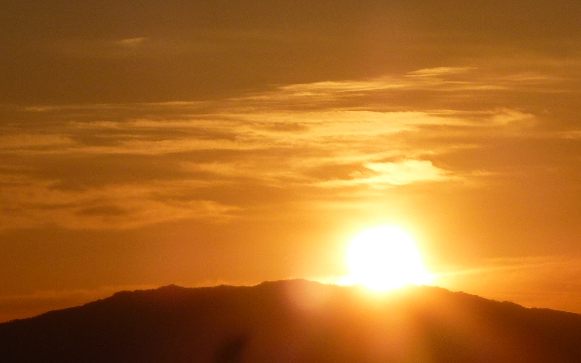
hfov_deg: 8.5
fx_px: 3895
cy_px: 292
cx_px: 337
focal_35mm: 246
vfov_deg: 5.3
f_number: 5.6
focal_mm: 18.7
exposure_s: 1/2500
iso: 100
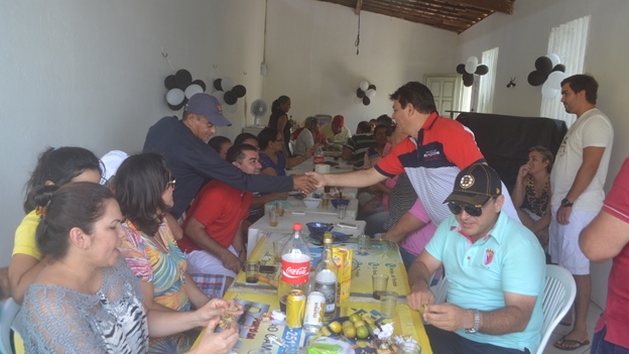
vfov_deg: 40.1
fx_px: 484
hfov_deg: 66.1
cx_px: 308
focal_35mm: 29
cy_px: 195
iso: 400
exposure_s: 1/100
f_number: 5
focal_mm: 18
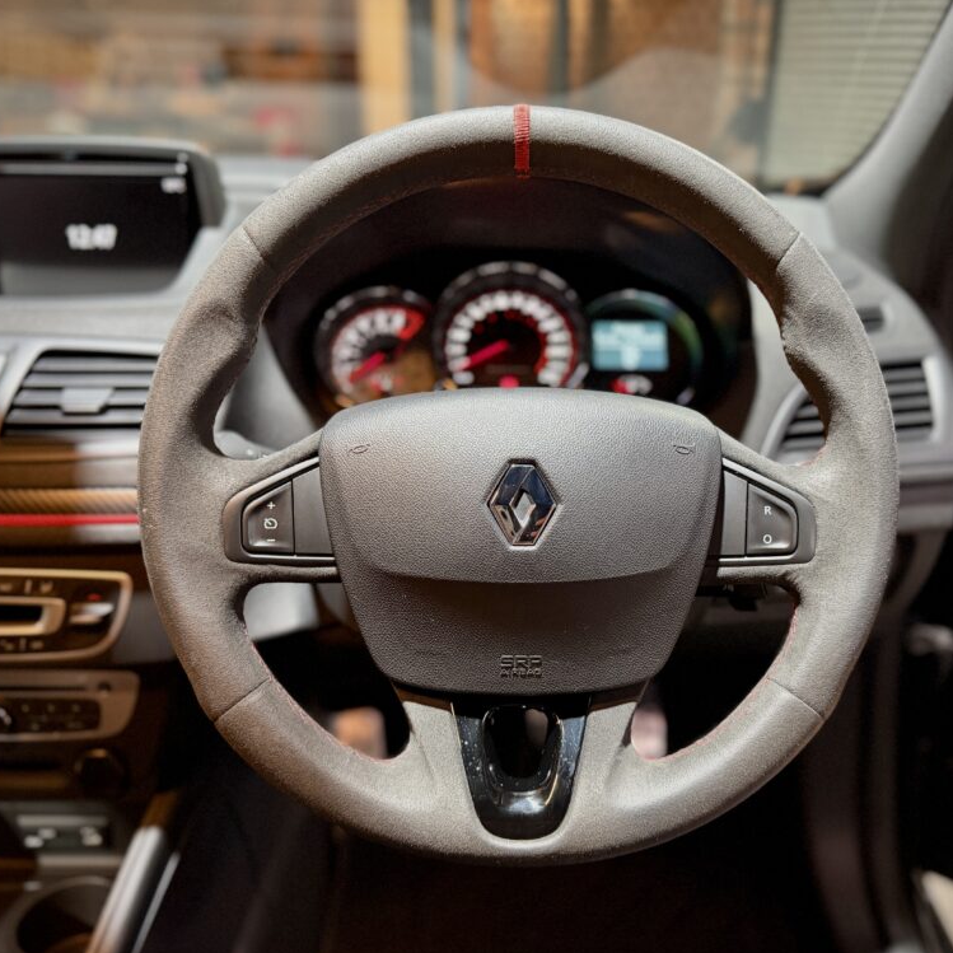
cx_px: 513
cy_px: 481
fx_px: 903
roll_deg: -1.0
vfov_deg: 55.6
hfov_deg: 55.6
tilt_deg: -22.8
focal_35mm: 29
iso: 640
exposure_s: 1/33
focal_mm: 6.76
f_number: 1.78
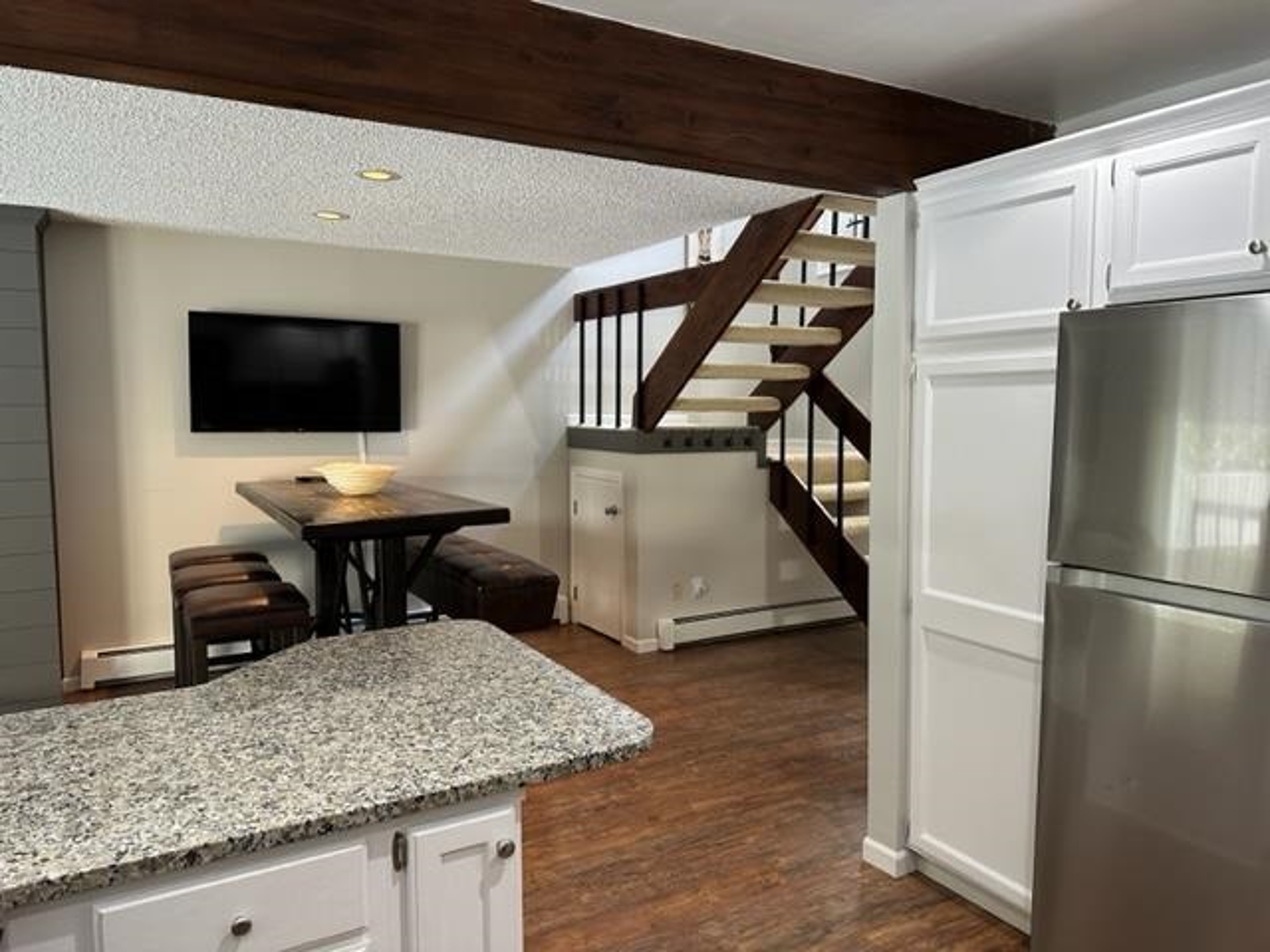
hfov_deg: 71.6
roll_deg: -0.4
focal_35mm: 24
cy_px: 476
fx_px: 881
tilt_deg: -4.5
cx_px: 635
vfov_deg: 56.8
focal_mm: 6.86
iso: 200
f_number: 1.78
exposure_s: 1/60
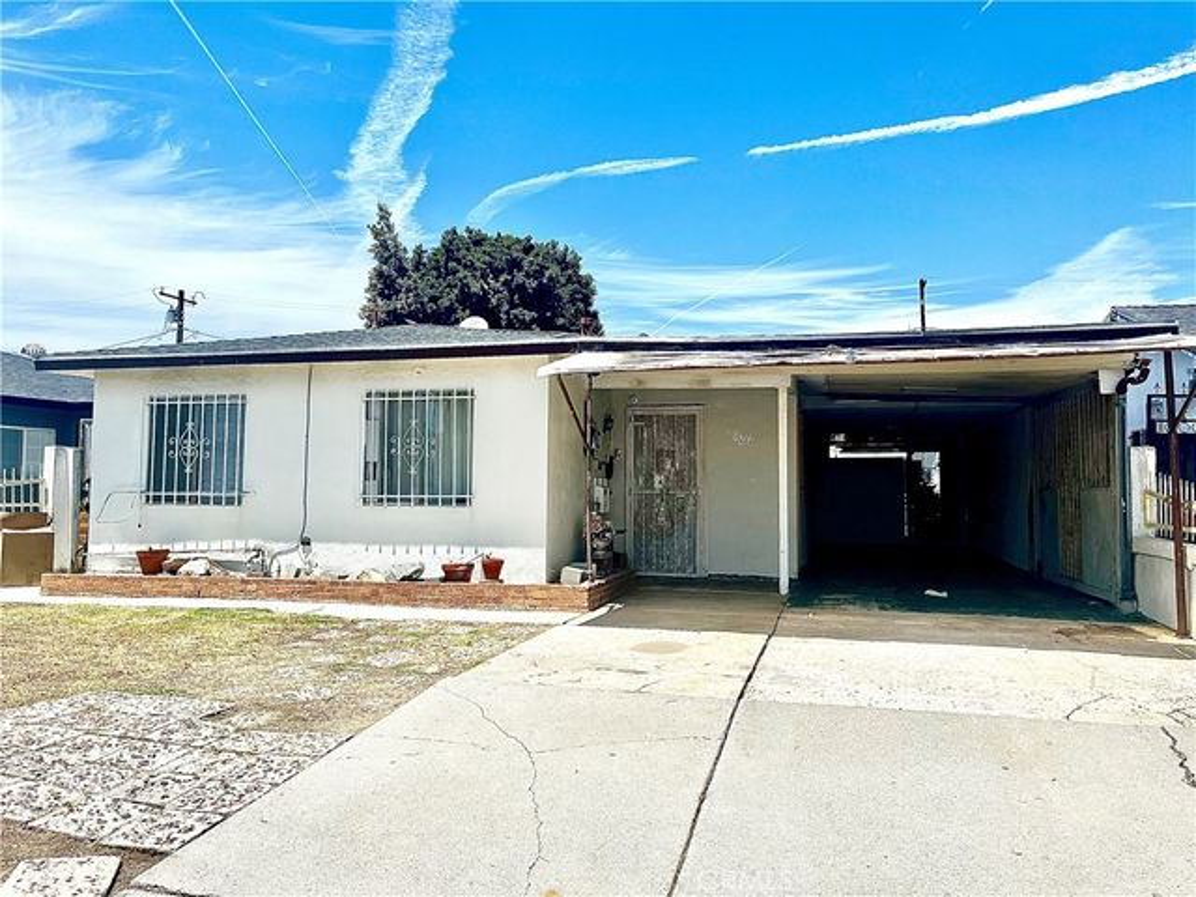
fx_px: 898
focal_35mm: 26
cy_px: 448
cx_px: 598
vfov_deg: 53.1
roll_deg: -0.2
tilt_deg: +4.1
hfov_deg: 67.3
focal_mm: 5.1
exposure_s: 1/4651
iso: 50
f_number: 1.6
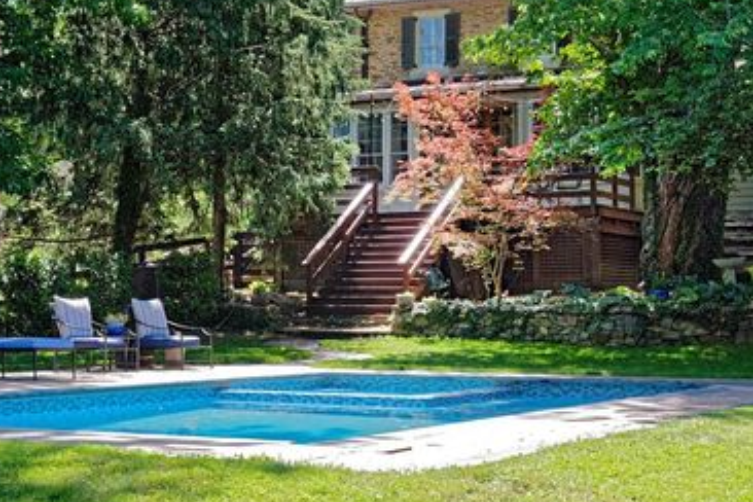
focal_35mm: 71
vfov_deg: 19.2
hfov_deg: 28.4
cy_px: 213
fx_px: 1485
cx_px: 284
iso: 400
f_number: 8
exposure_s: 1/80
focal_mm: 52
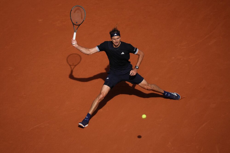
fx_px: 2555
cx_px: 115
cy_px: 76
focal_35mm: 400
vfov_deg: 3.4
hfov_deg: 5.2
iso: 160
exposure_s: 1/8000
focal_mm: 400
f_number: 2.8
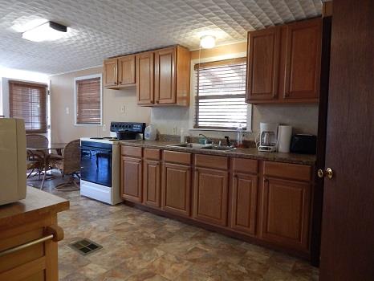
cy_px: 140
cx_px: 187
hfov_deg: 73.9
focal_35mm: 23
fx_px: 249
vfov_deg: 58.9
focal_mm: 4
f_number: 3
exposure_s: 1/30
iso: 280
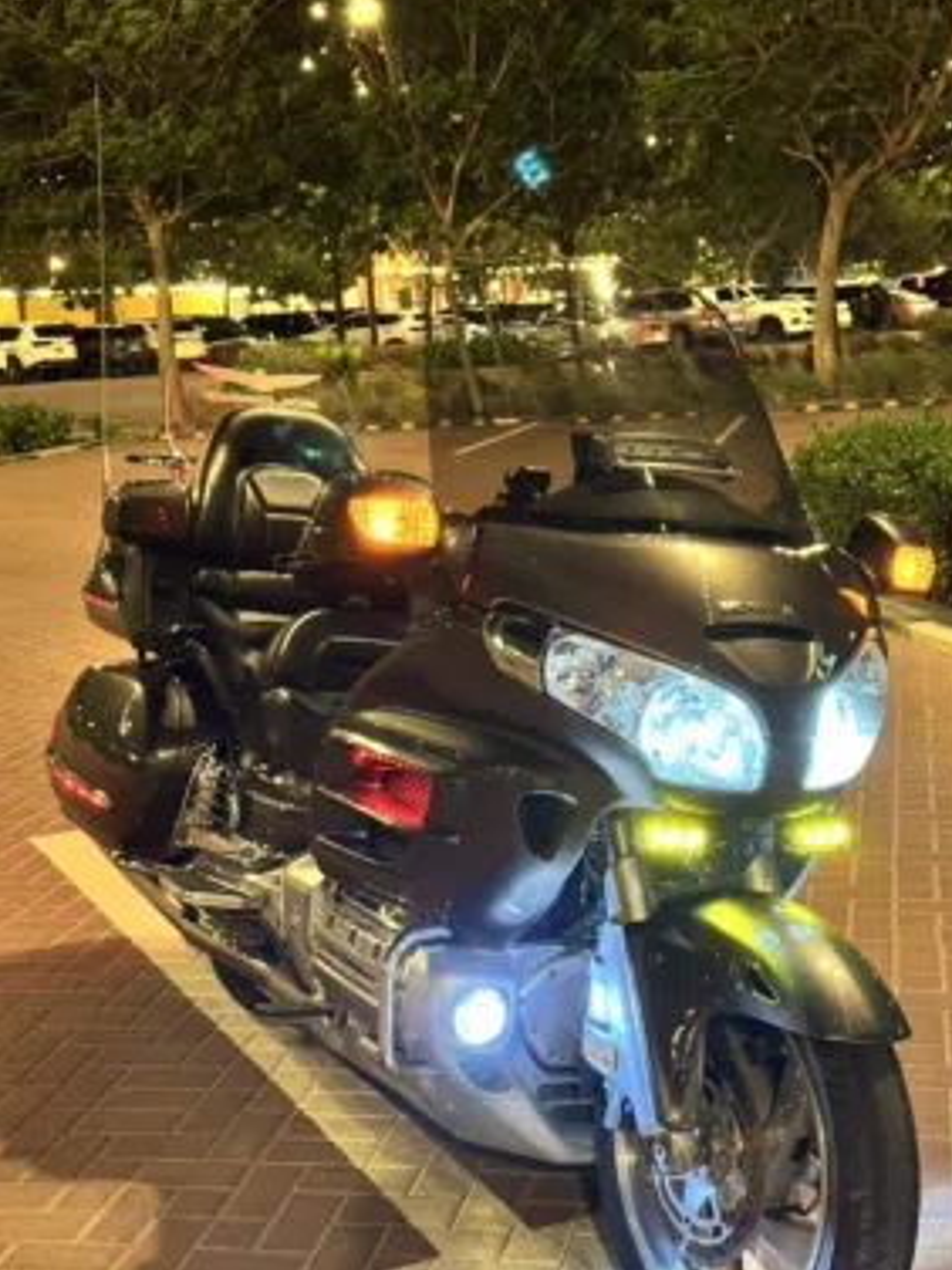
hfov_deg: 28.6
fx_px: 1870
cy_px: 601
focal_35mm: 51
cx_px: 503
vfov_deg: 37.5
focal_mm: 6.76
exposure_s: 1/50
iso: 250
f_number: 1.78
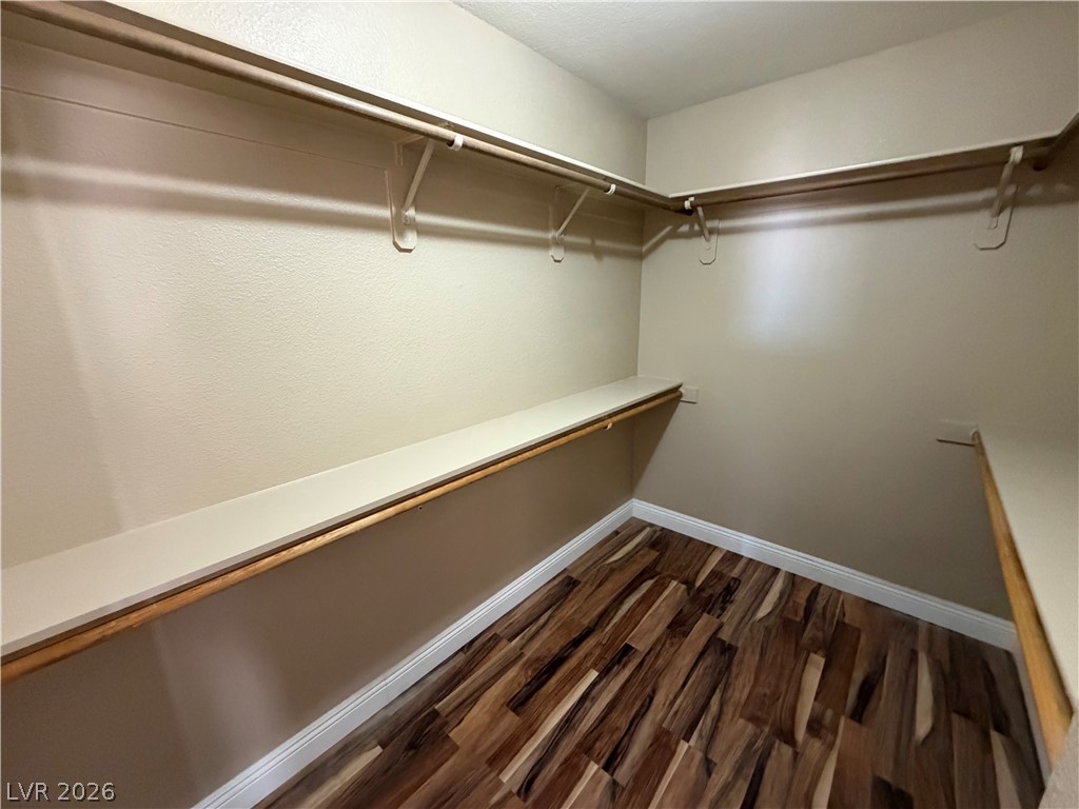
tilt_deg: -13.5
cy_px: 404
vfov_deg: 85.7
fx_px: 436
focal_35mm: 14
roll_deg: +0.6
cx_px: 540
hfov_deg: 102.1
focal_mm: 2.22
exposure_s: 1/60
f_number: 2.2
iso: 800
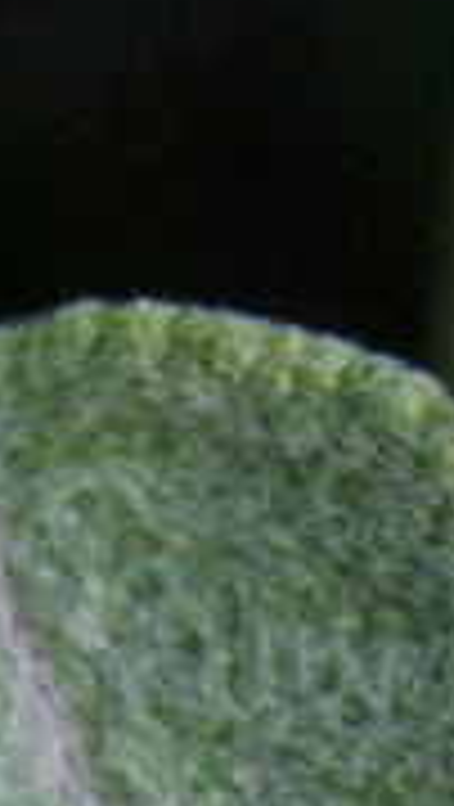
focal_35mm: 773
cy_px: 1799
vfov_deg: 2.8
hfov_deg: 1.6
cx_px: 629
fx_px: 16498
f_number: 5.6
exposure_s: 1/400
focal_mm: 55
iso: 400
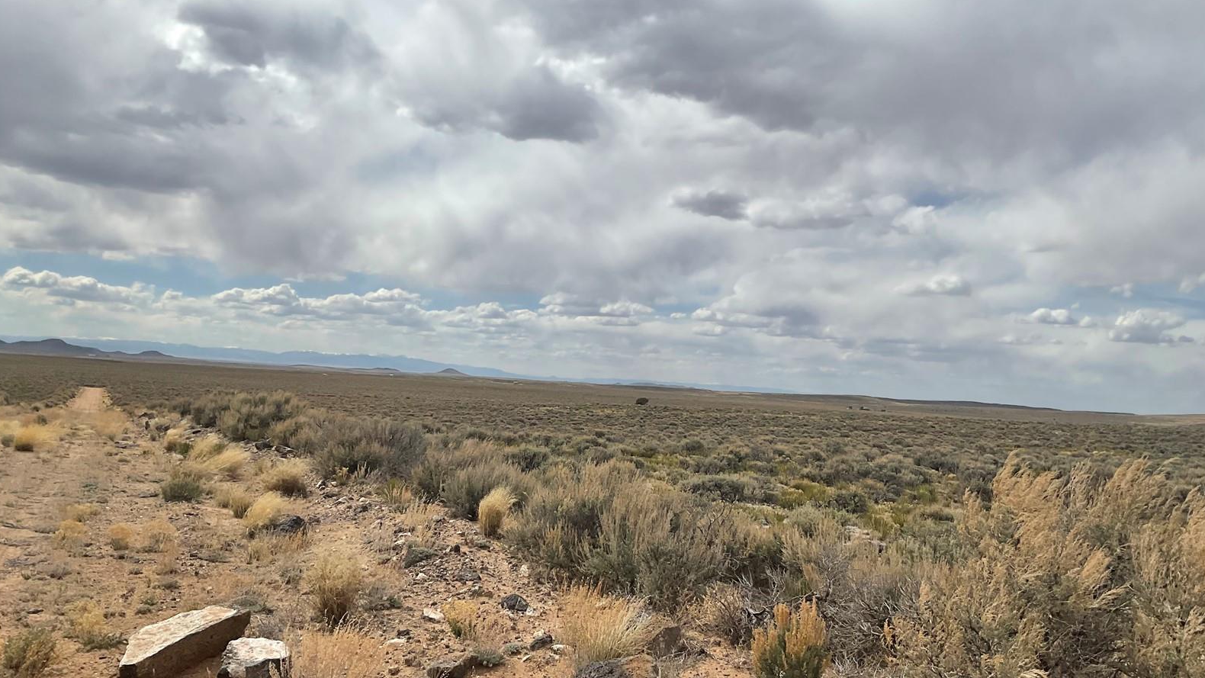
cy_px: 342
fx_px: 1023
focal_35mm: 32
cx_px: 602
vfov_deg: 36.7
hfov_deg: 61.0
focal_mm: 3
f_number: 1.8
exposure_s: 1/4785
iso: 16
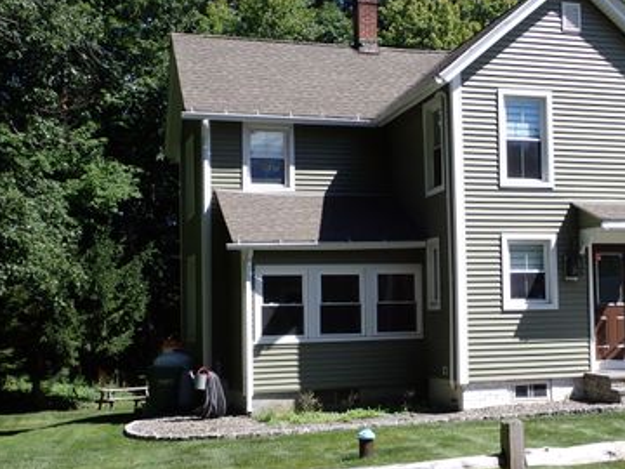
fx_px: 1029
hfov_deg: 33.4
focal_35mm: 57
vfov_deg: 25.6
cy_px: 274
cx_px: 424
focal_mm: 7.31
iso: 100
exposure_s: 1/500
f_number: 4
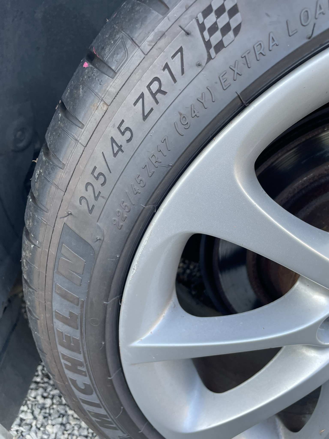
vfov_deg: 67.3
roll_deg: +3.2
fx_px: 329
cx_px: 164
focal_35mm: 26
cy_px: 220
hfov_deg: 53.1
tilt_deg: -30.7
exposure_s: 1/121
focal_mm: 4.2
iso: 64
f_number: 1.6
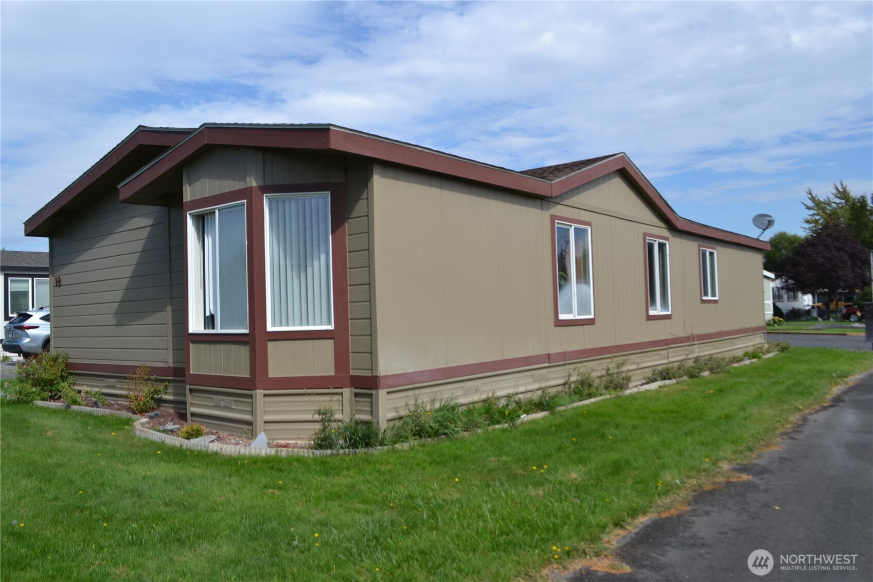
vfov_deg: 47.9
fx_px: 655
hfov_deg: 67.4
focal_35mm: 27
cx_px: 436
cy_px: 291
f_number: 8
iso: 100
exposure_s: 1/250
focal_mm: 18
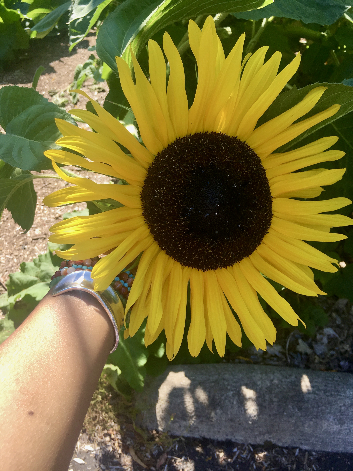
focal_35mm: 29
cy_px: 236
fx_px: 394
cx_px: 176
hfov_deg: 48.2
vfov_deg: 61.7
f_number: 2.2
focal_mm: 4.15
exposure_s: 1/460
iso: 25
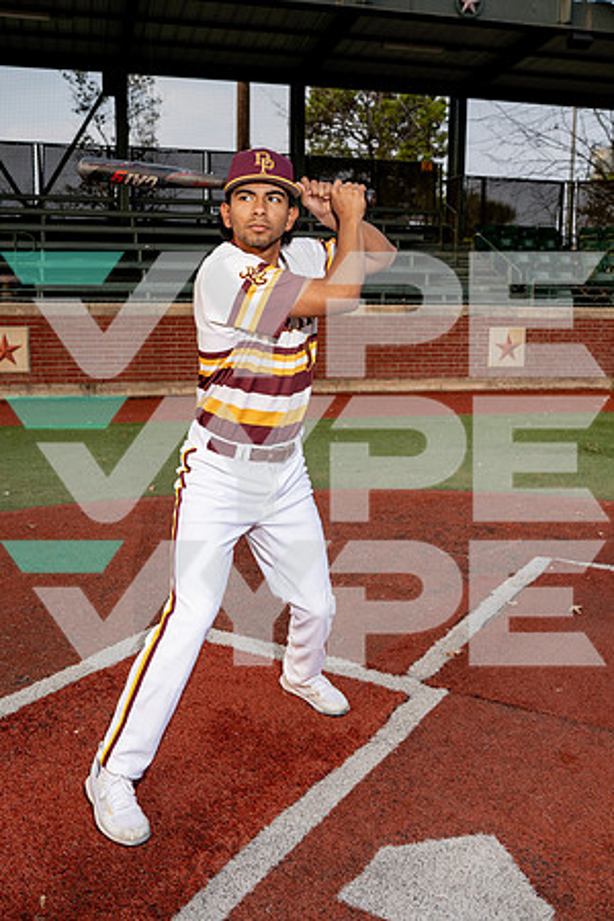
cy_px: 460
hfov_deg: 37.9
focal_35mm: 35
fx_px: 895
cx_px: 307
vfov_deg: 54.4
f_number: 5.6
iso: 250
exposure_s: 1/250
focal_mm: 35
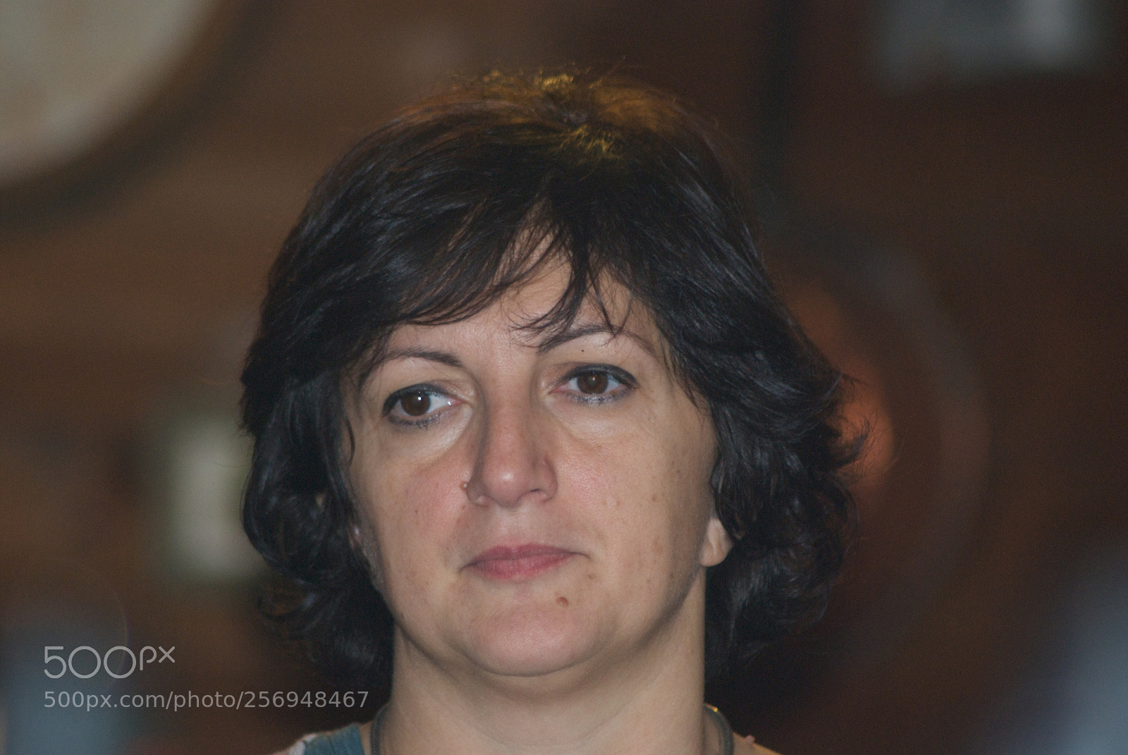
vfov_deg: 3.1
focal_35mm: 450
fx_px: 14117
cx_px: 564
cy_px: 378
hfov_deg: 4.6
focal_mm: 300
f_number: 6.3
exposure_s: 1/60
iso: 800
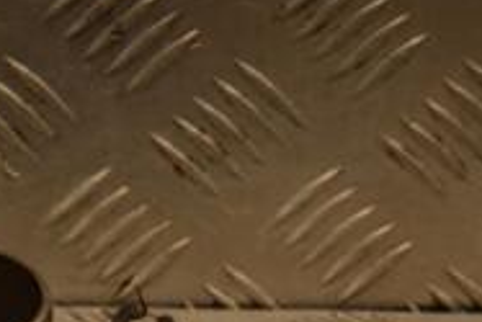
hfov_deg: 6.5
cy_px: 358
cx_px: 80
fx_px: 4261
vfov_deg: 4.3
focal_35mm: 318
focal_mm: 66
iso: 800
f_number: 5.3
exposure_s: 1/250
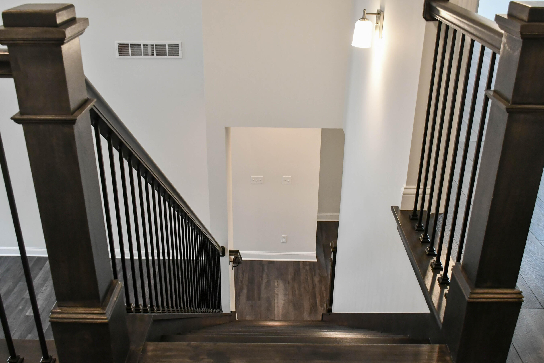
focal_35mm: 36
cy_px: 182
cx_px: 272
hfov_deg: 53.1
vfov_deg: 36.9
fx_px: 544
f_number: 5.6
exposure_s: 1/125
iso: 2000
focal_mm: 18
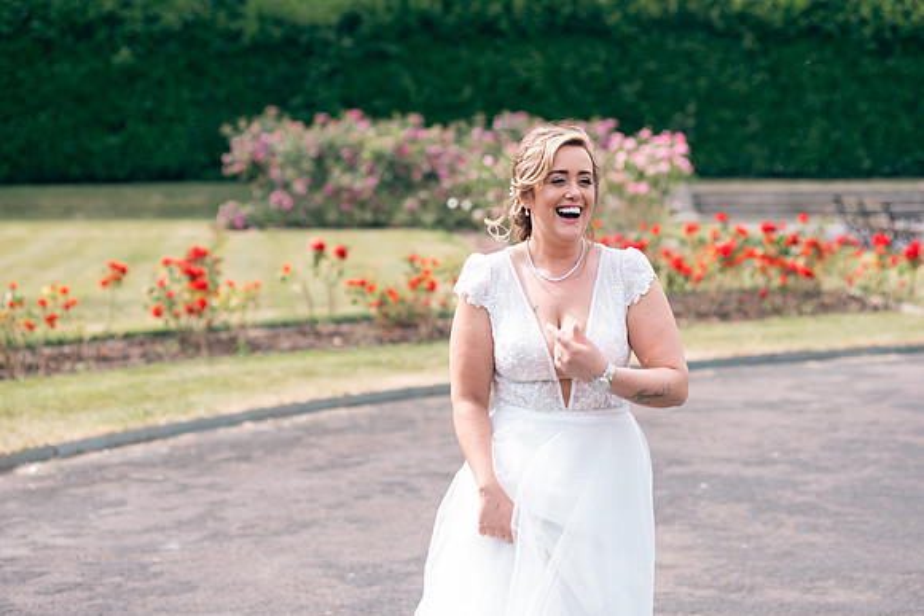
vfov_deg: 14.9
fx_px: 2362
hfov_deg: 22.1
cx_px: 462
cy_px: 308
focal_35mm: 92
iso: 80
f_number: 3.5
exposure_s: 1/320
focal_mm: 92
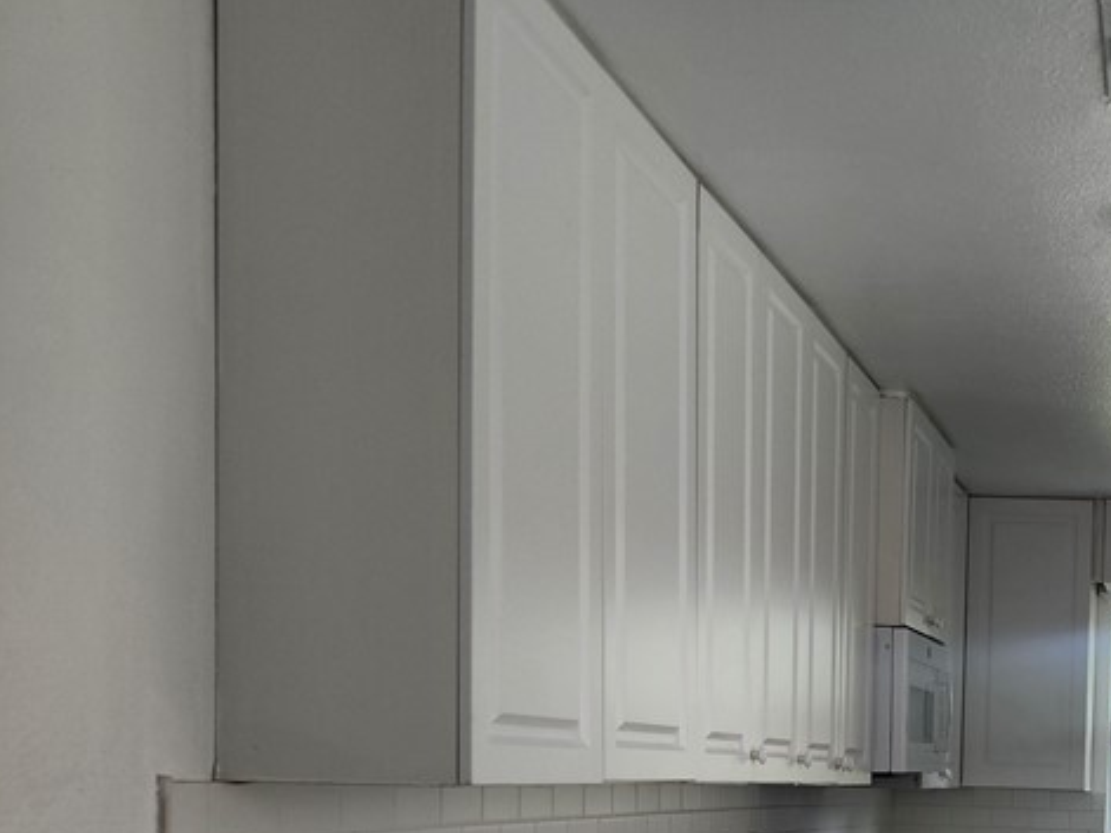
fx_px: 1604
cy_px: 845
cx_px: 1182
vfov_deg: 27.3
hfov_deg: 33.8
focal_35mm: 50
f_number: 1.8
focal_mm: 5.54
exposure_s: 1/120
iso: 100
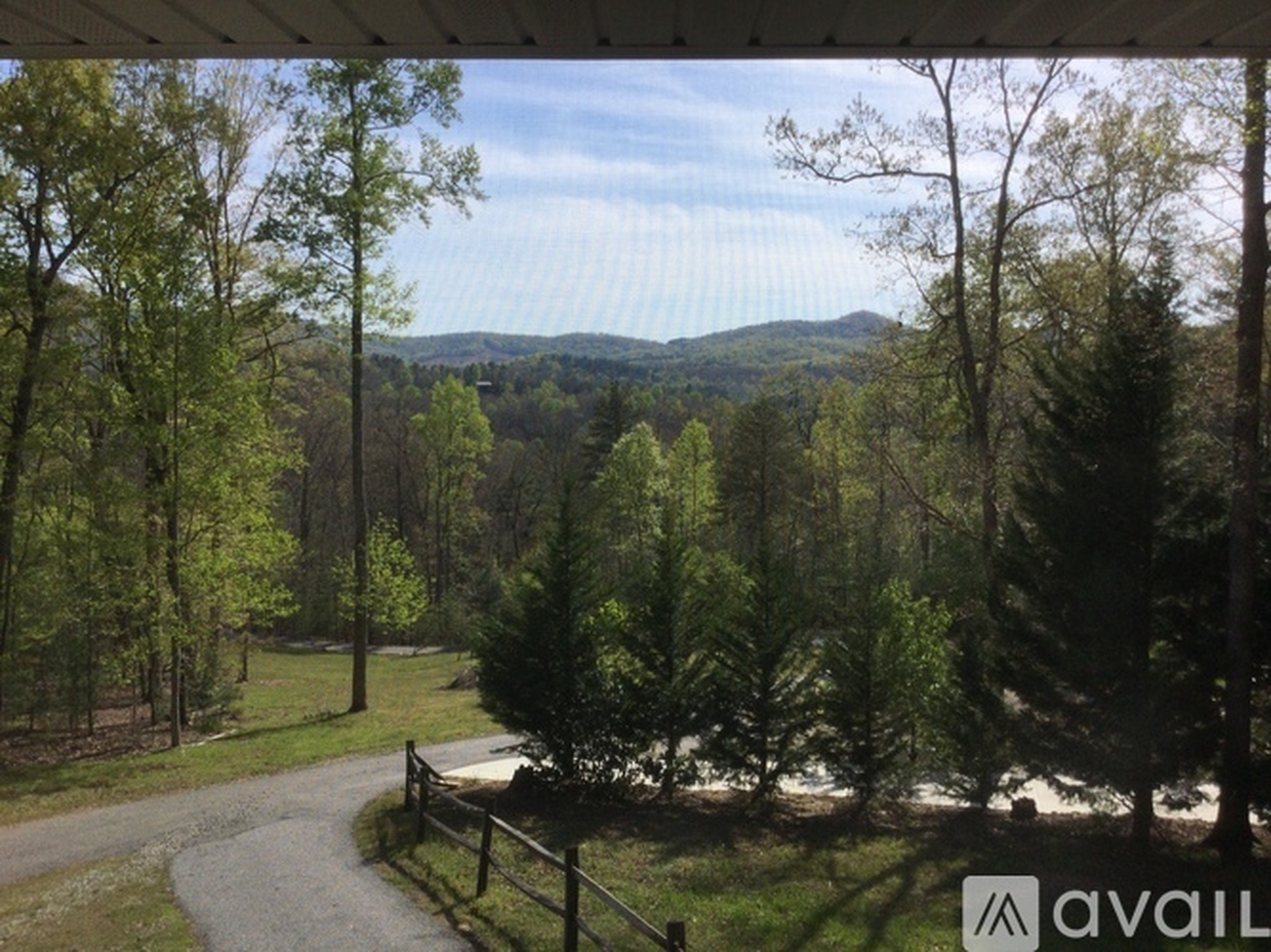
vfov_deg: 45.4
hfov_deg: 58.4
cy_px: 476
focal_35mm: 31
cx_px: 636
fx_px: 1138
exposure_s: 1/1253
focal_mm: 3.3
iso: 25
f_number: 2.4
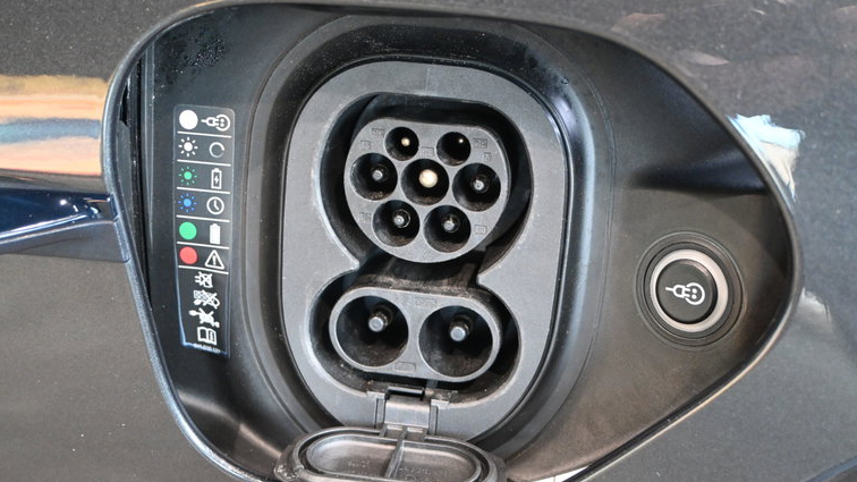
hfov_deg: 41.1
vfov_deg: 23.8
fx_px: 1142
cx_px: 431
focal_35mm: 50
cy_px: 286
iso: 3200
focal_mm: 31.5
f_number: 5
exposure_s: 1/125
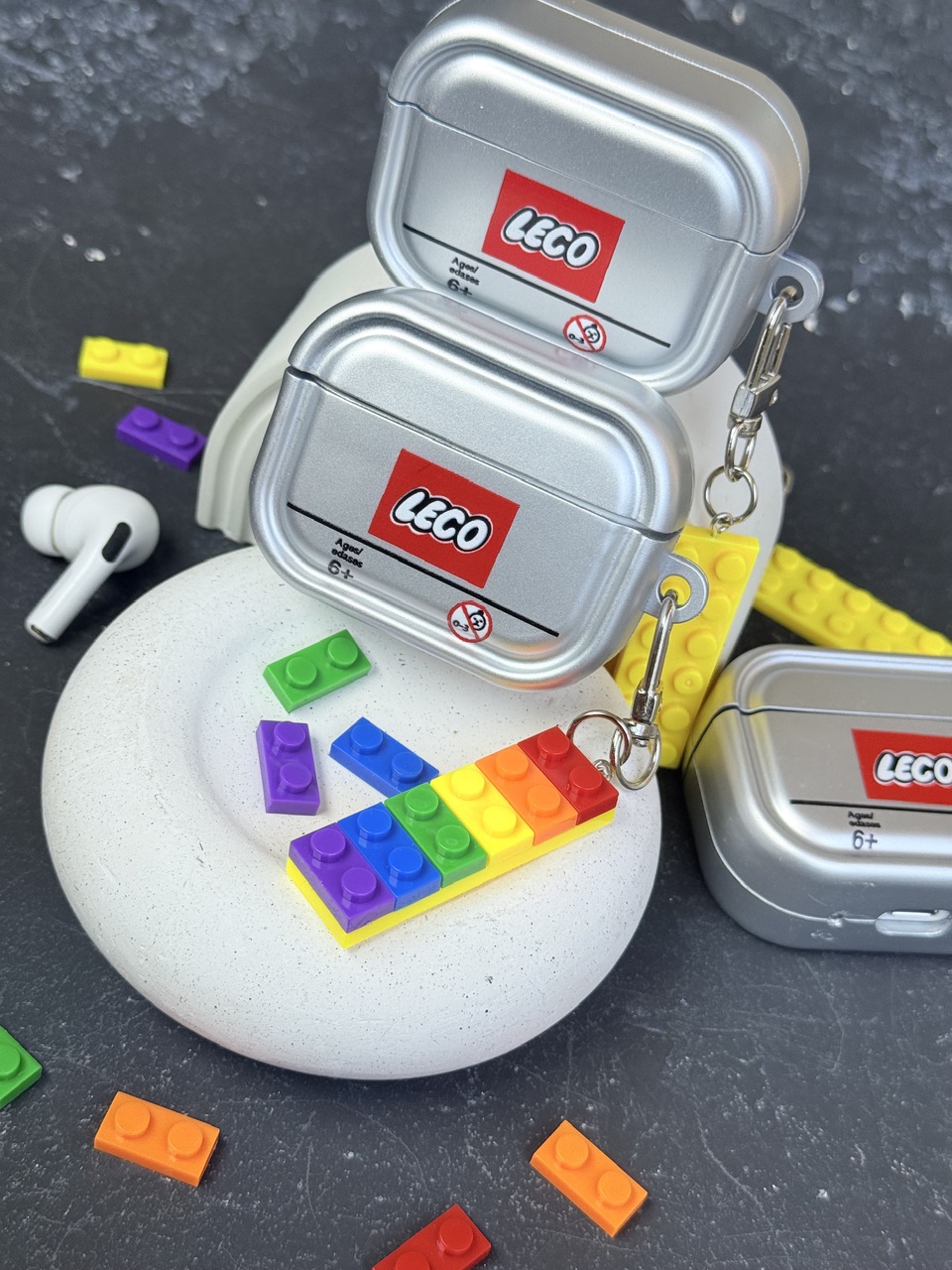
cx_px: 476
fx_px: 1760
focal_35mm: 48
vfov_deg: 39.7
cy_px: 635
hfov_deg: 30.3
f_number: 1.78
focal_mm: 6.76
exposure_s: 1/1678
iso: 64
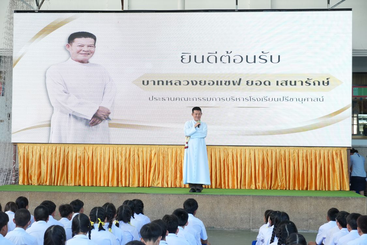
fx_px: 749
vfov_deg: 18.5
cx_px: 184
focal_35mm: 74
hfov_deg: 27.5
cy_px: 122
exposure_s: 1/160
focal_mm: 49
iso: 1250
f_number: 5
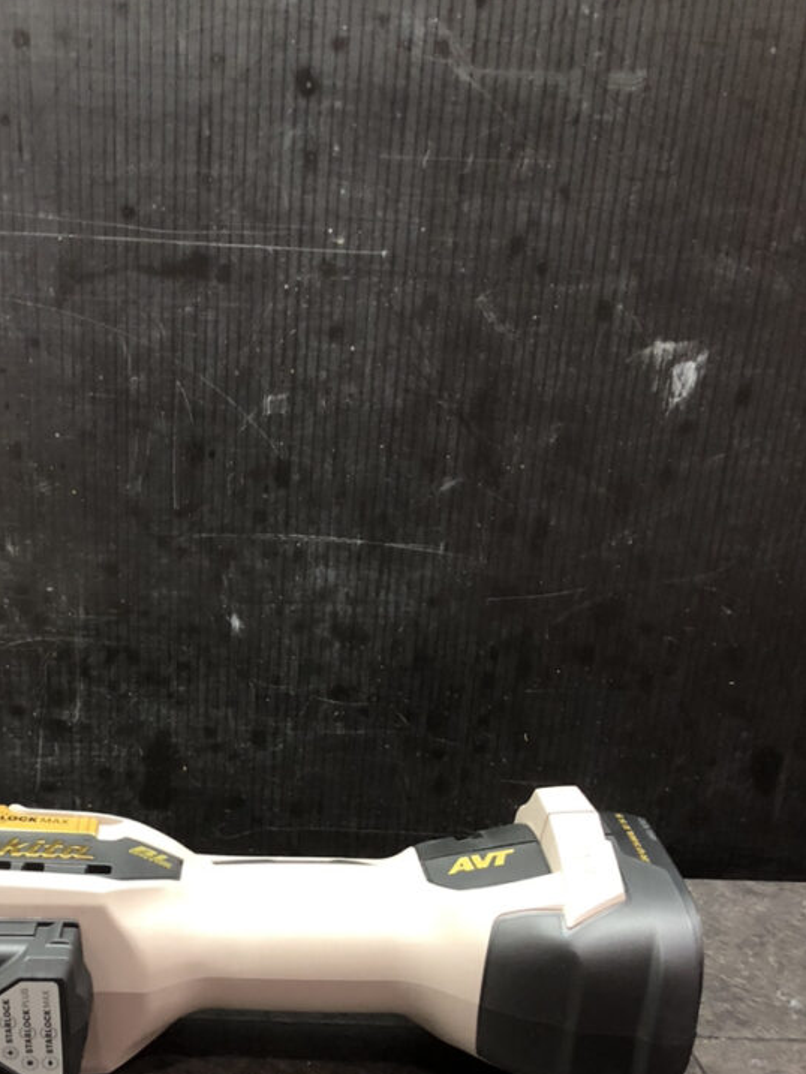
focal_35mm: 40
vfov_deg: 45.7
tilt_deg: -22.4
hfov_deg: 35.4
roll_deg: -0.8
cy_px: 761
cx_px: 237
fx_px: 1241
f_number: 1.8
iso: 80
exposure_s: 1/15
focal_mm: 4
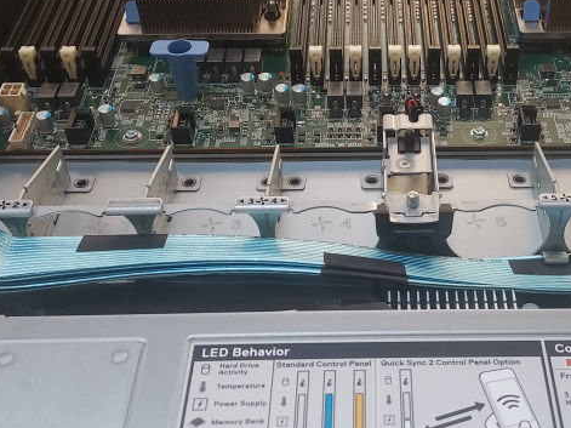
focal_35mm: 51
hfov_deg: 36.9
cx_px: 405
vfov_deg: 28.4
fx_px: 841
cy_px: 158
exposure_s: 1/60
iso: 200
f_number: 1.8
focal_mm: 4.6
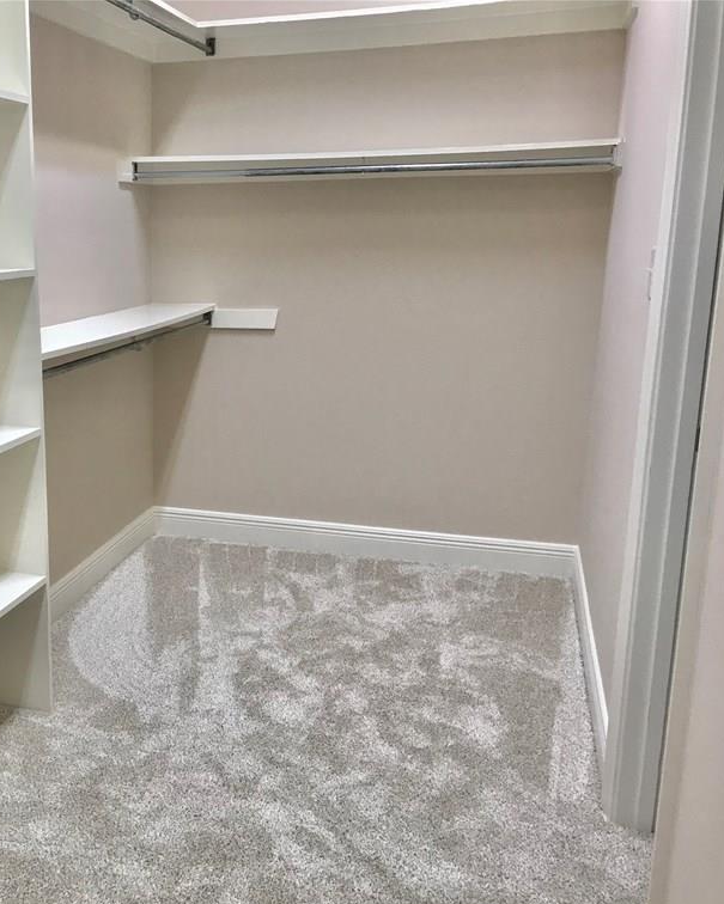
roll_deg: -0.3
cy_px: 458
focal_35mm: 37
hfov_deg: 38.5
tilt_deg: -10.9
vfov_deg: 49.1
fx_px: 991
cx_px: 134
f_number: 1.8
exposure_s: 1/30
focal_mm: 3.99
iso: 25
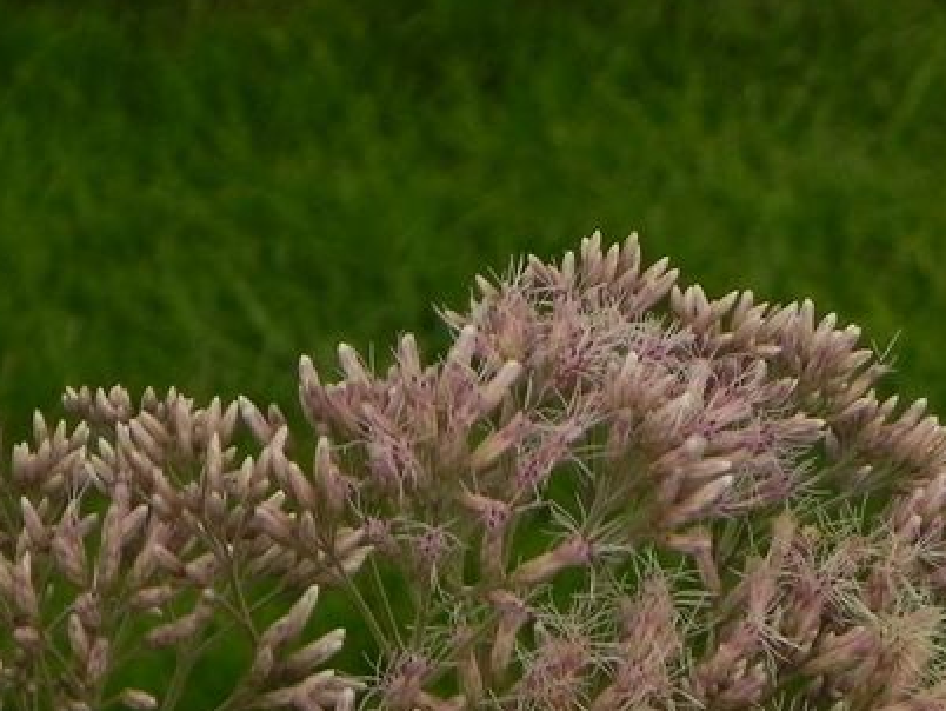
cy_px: 763
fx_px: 6891
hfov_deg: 7.8
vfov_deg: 5.9
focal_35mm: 252
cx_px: 189
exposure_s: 1/30
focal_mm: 16.9
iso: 160
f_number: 4
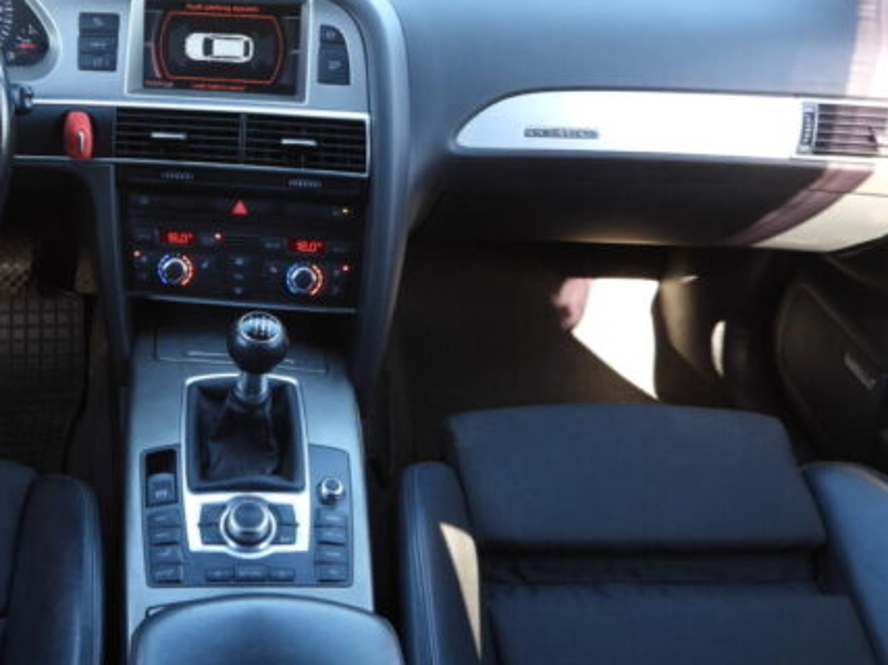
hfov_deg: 45.2
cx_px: 218
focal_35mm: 40
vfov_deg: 35.8
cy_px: 260
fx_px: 1026
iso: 100
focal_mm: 4.3
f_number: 2.8
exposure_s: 1/40
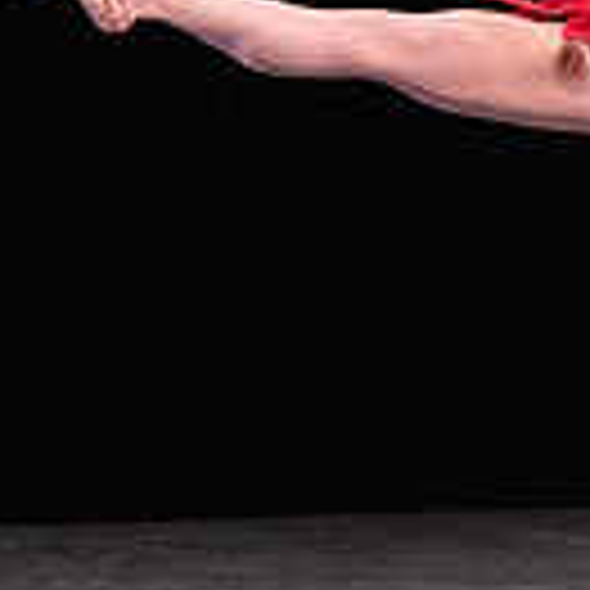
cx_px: 793
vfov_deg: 1.4
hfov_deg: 1.4
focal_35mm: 1223
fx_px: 23583
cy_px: 124
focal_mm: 324
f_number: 11
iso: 16000
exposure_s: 1/500
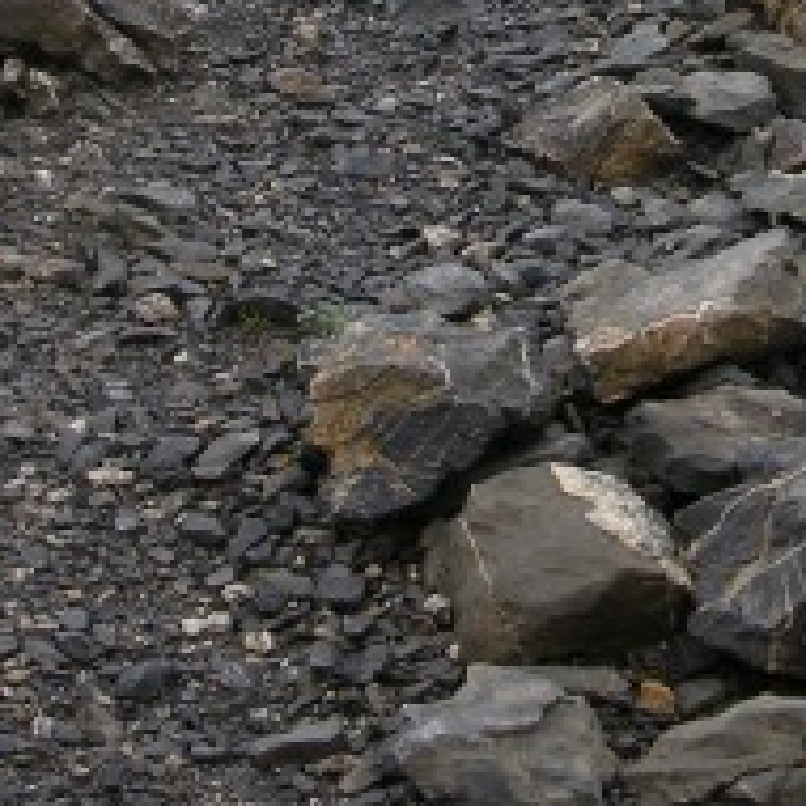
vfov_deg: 13.8
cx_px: 619
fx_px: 3293
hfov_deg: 13.9
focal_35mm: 125
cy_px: 8
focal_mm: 8.9
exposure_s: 1/85.7
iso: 50
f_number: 4.5
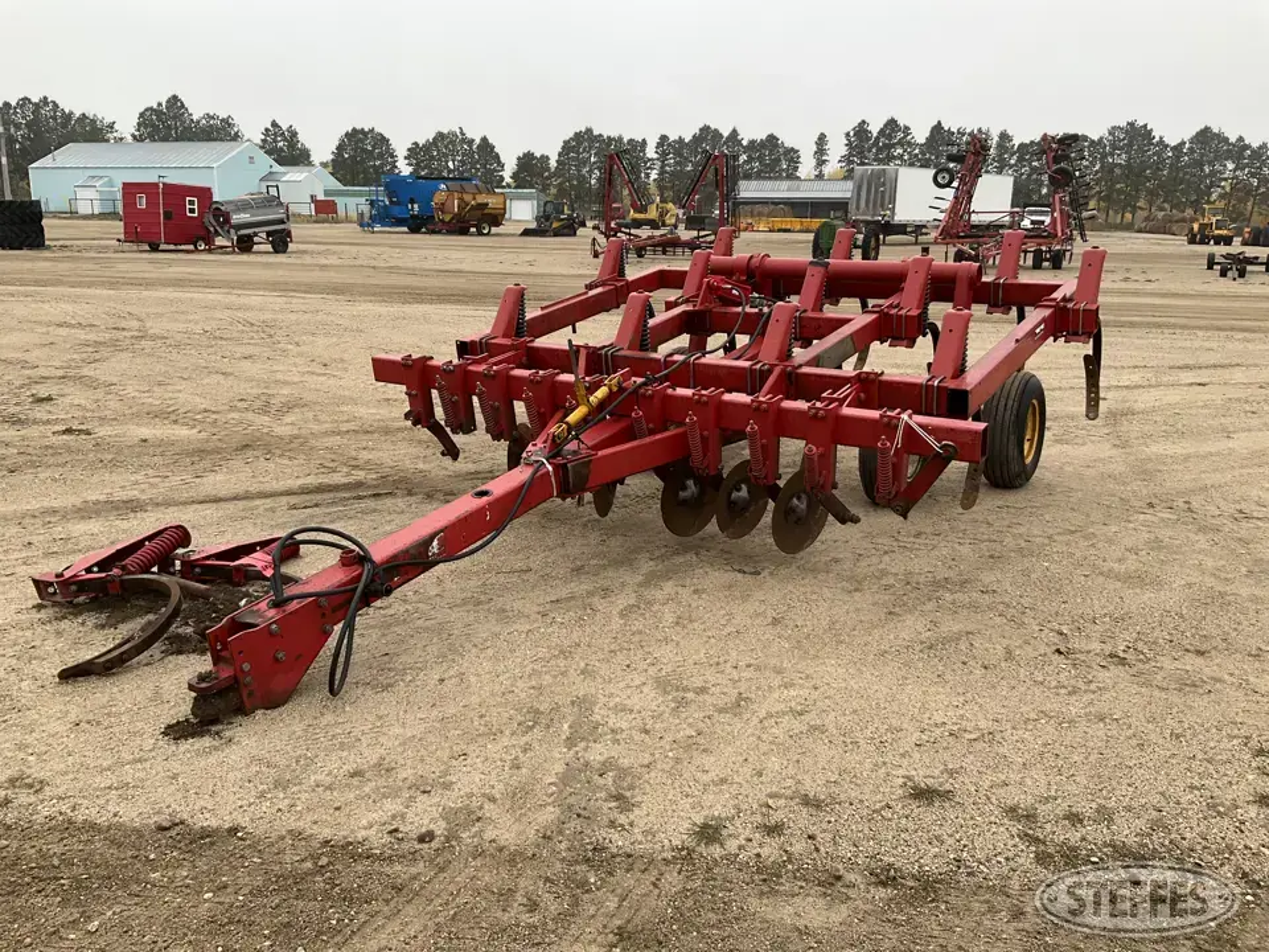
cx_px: 634
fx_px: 1063
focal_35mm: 29
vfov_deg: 48.2
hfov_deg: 61.7
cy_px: 476
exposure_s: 1/272
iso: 25
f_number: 1.8
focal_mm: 3
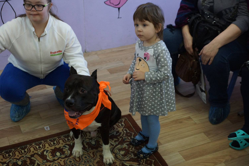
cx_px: 124
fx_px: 415
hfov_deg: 33.4
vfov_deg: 22.6
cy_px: 83
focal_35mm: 60
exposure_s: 1/50
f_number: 4.5
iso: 800
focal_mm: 40
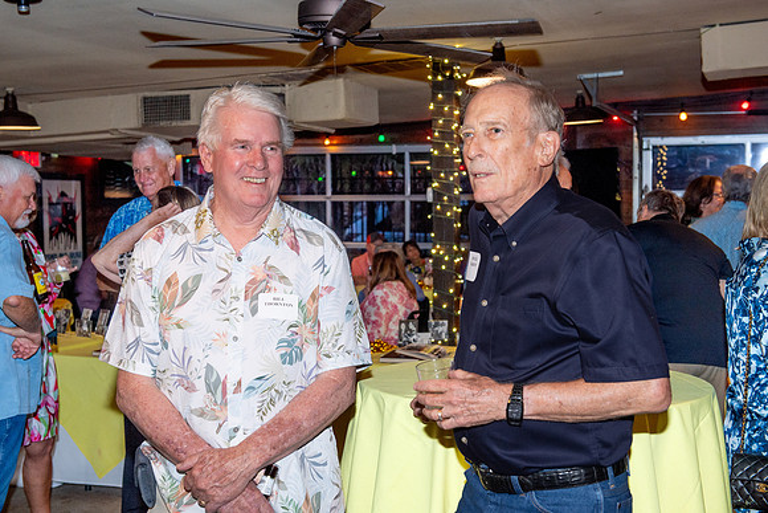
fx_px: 1117
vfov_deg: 25.8
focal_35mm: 52
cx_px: 384
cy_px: 256
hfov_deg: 37.9
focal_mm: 50
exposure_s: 1/160
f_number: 6.3
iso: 1250
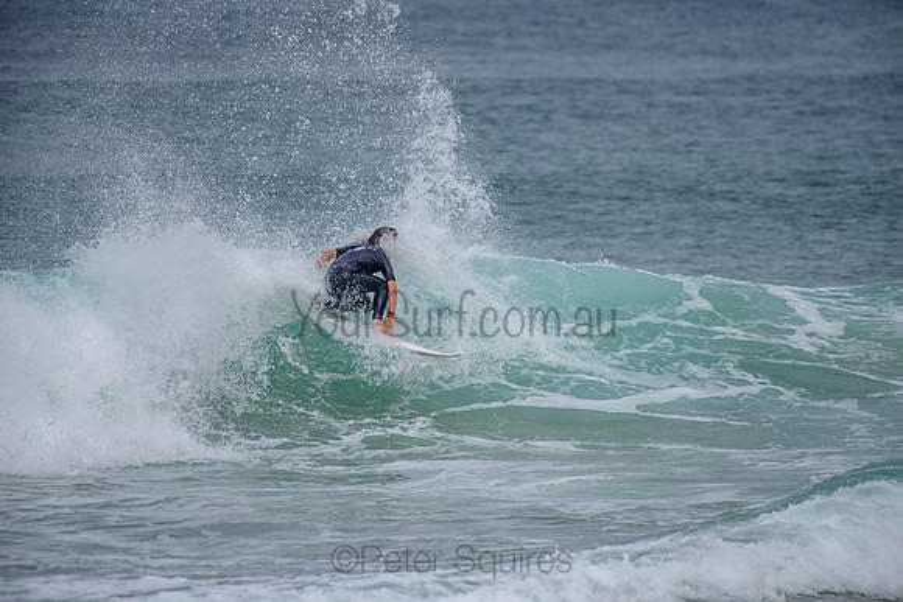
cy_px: 301
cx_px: 452
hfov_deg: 4.1
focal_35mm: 500
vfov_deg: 2.8
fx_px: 12544
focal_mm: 500
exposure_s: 1/2000
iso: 200
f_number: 5.6
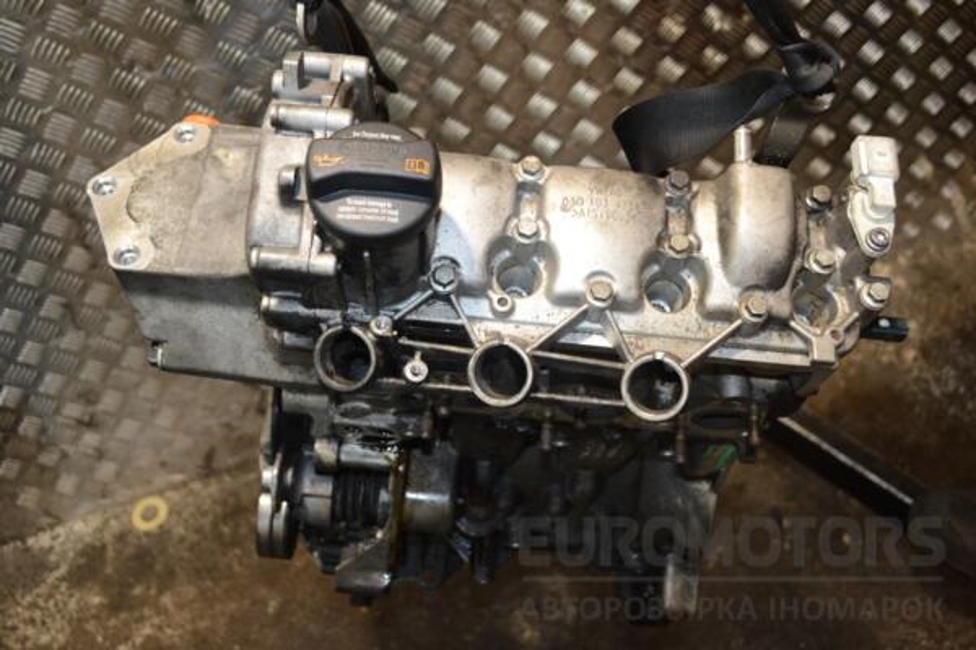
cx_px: 488
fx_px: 976
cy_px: 325
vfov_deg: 36.9
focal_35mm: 36
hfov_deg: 53.1
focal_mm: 24
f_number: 5
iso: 1100
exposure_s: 1/60
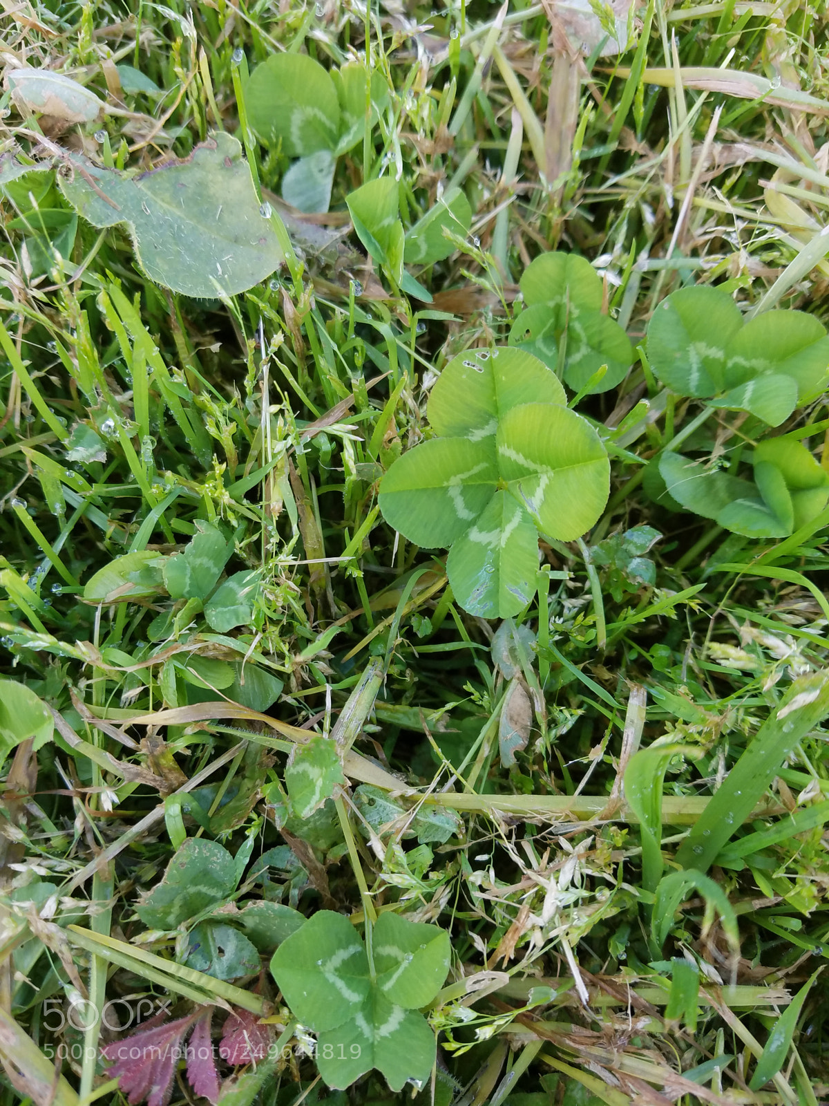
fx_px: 830
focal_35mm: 26
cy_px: 553
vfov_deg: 67.3
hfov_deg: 53.1
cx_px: 414
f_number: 1.7
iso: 40
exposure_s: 1/260
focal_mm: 4.2
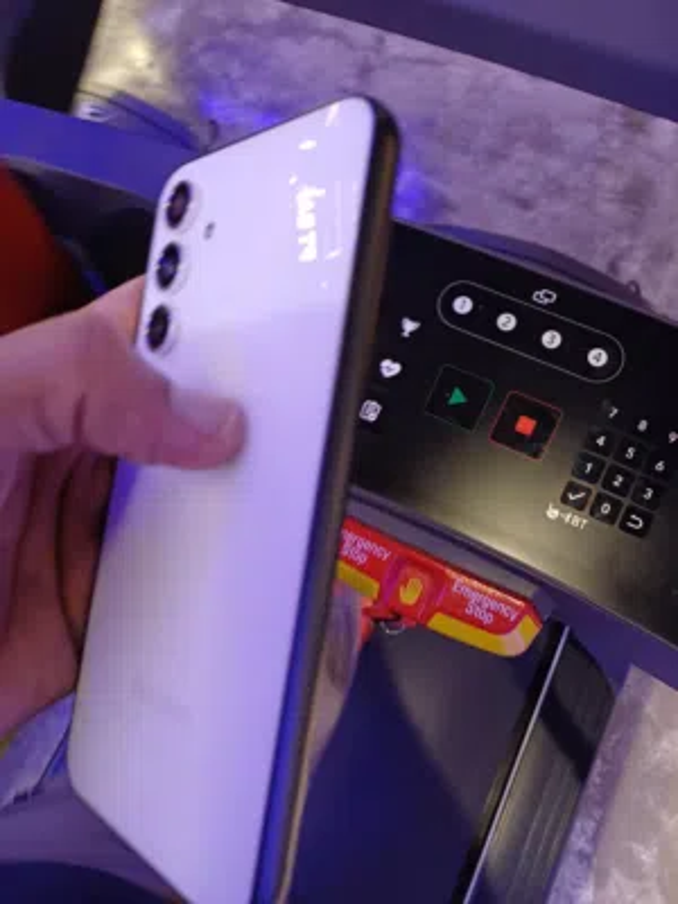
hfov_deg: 54.9
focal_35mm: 25
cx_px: 339
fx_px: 653
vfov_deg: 69.4
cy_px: 452
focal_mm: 4.65
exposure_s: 1/33.3
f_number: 1.8
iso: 250
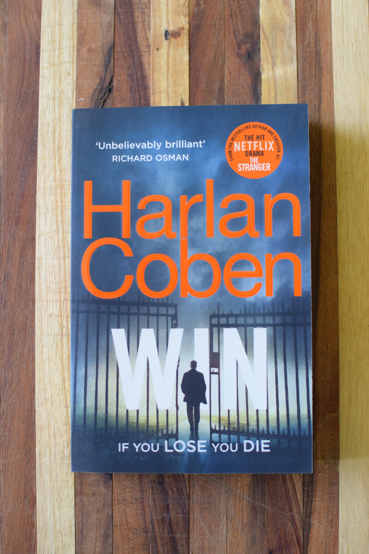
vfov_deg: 37.8
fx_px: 807
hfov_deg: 25.8
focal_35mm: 52
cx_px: 184
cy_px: 277
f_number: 4
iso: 1400
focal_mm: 35
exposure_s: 1/125
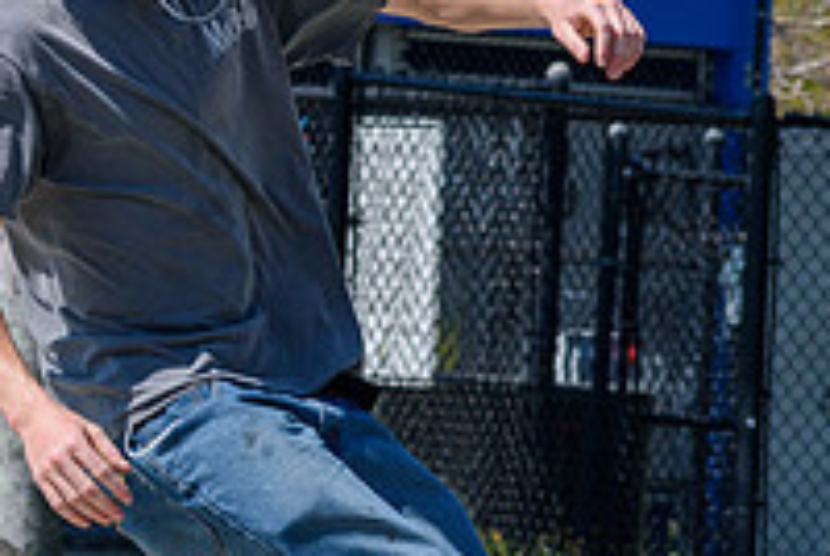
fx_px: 11221
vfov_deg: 2.8
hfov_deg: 4.2
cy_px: 413
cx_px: -104
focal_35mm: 486
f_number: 7.1
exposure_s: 1/800
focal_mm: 112
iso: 200
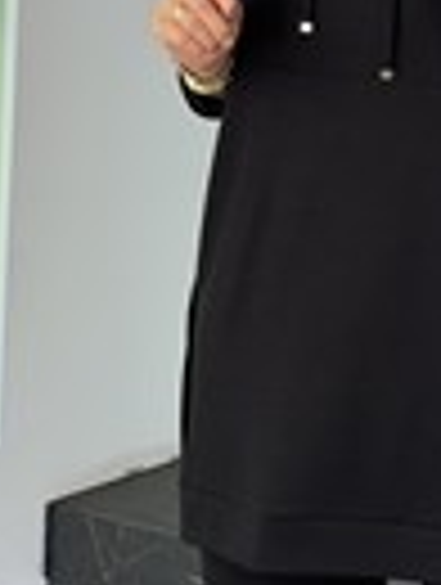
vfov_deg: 12.8
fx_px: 2574
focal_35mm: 152
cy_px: 16
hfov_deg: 9.8
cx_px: 374
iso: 80
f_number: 1.78
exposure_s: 1/188
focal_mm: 6.76
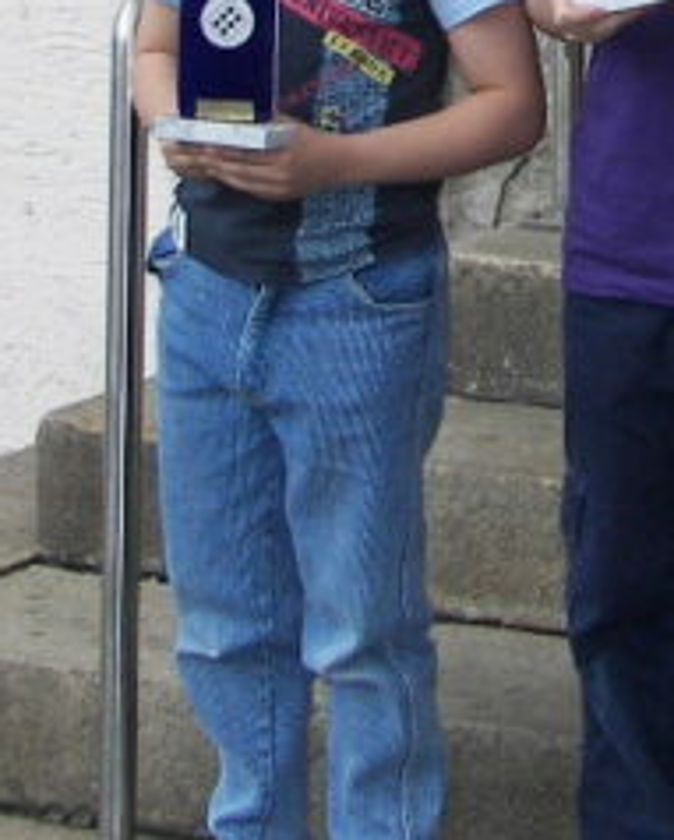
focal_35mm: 151
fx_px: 3758
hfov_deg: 10.2
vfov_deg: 12.5
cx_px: 646
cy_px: -145
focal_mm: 6
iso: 64
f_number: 2.8
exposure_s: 1/640
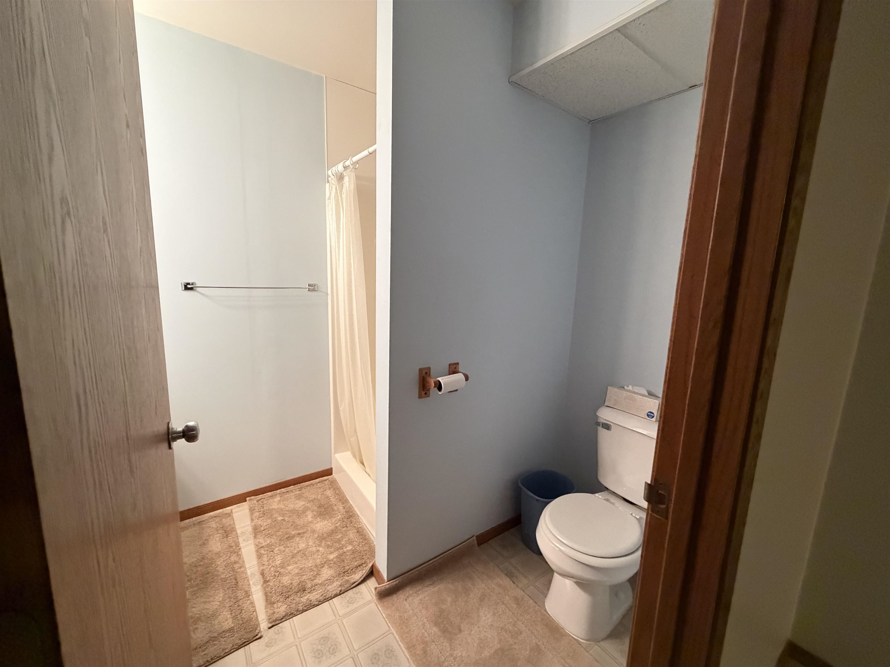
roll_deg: -2.3
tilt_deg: -9.6
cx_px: 445
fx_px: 360
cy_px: 334
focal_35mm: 14
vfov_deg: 85.7
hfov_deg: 102.1
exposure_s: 1/60
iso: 640
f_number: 2.2
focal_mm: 2.22
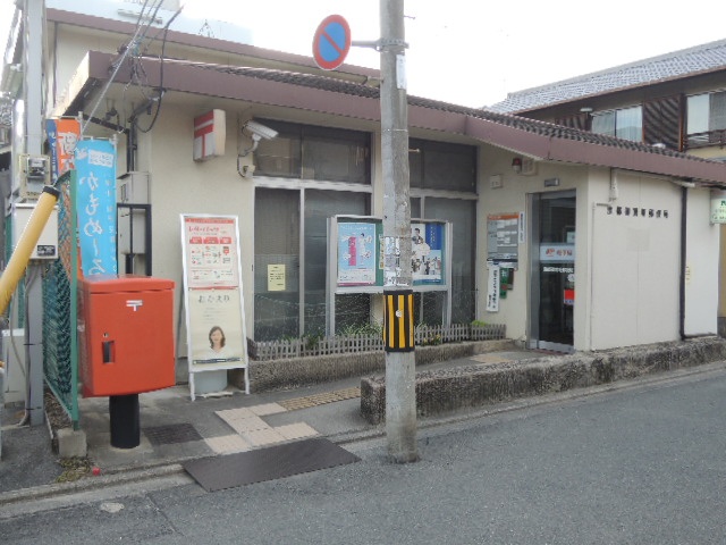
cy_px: 272
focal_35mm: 31
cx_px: 363
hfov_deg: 58.4
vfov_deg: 45.4
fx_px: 650
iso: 100
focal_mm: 5.5
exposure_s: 1/125
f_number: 3
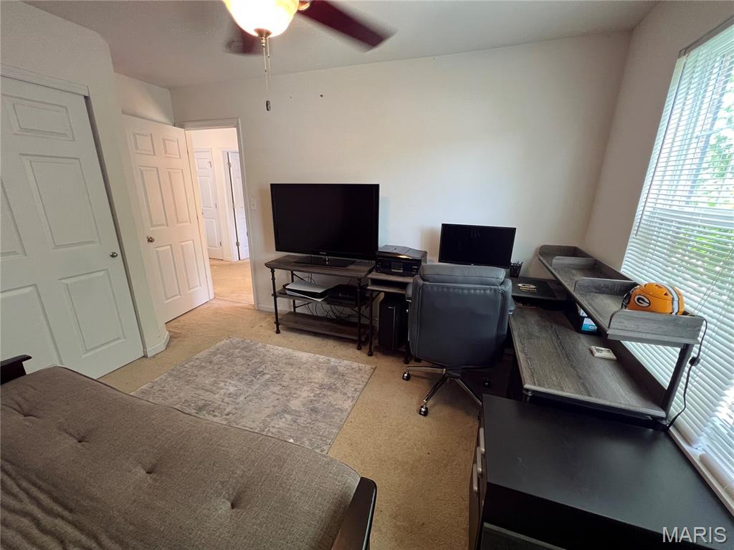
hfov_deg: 106.2
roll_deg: -0.3
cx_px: 367
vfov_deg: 89.9
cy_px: 275
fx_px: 276
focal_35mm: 13
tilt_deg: -16.3
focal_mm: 1.57
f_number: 1.8
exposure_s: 1/60
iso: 200
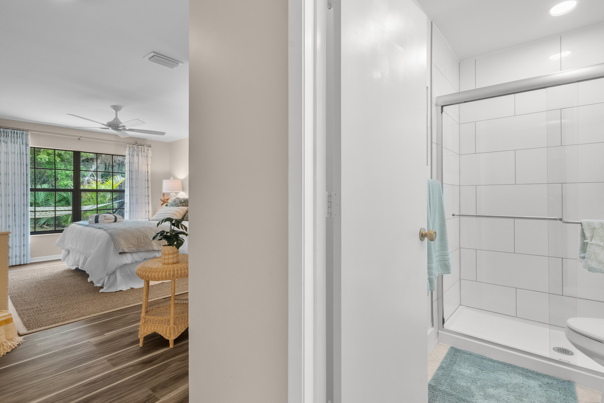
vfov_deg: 70.5
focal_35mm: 17
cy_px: 202
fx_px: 285
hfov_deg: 93.3
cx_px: 302
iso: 1600
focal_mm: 17
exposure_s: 1/2.5
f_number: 8
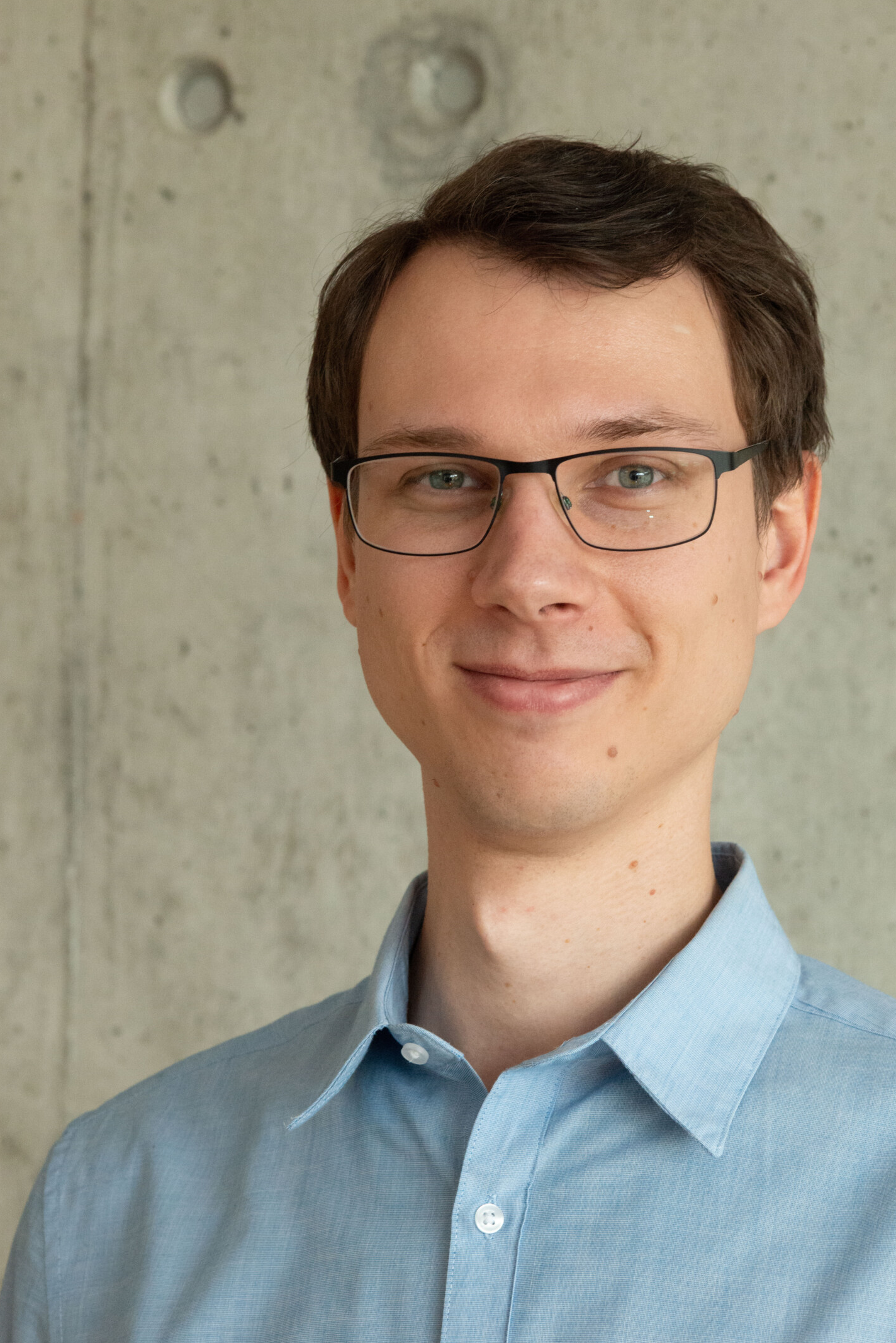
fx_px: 4475
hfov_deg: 11.4
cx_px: 524
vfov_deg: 17.1
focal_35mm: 120
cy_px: 601
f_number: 9
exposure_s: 1/125
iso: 4000
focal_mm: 100
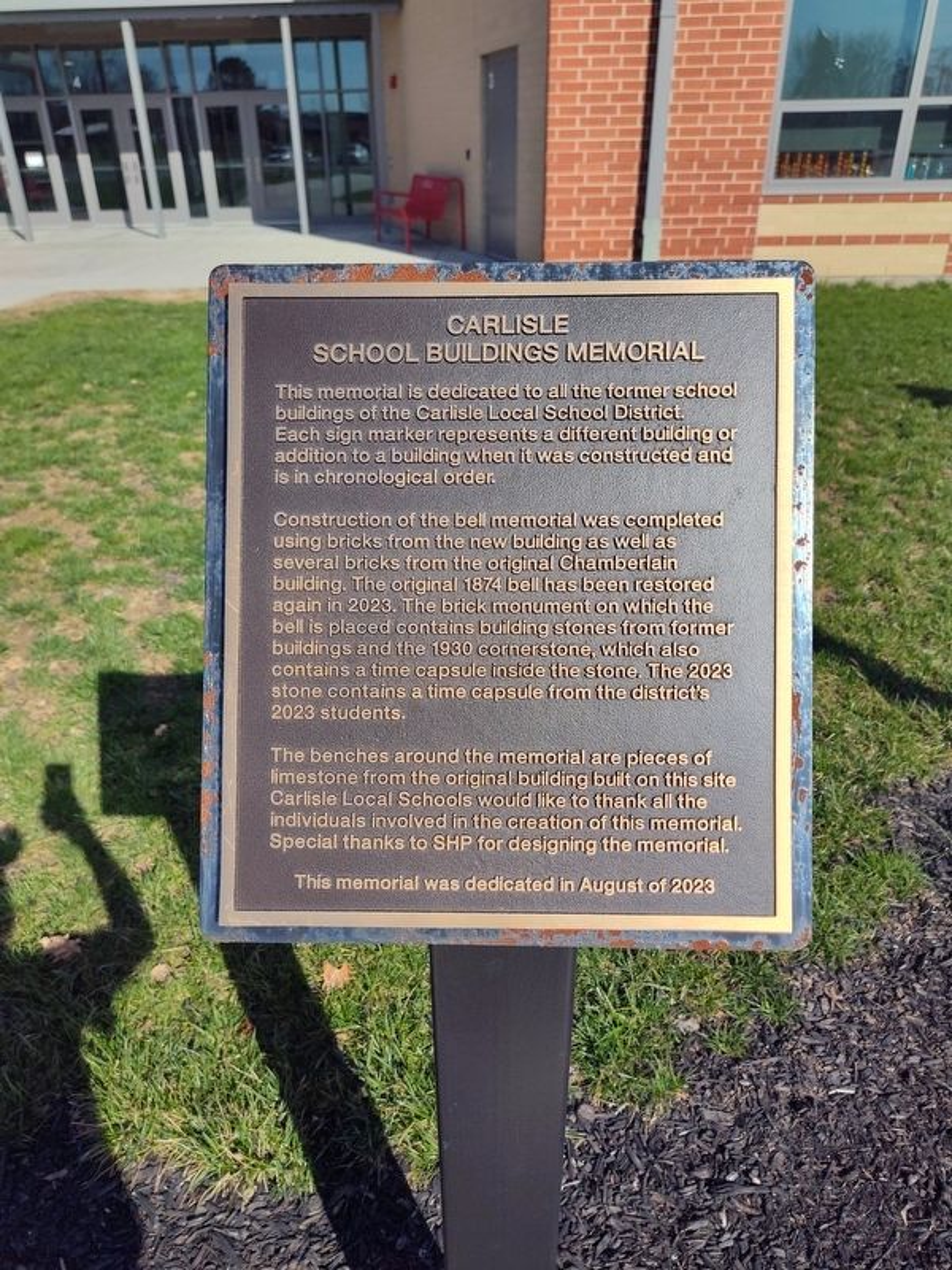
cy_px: 635
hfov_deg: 58.9
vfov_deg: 73.9
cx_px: 476
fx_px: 843
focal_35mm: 23
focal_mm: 5.56
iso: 100
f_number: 1.8
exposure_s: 1/2529
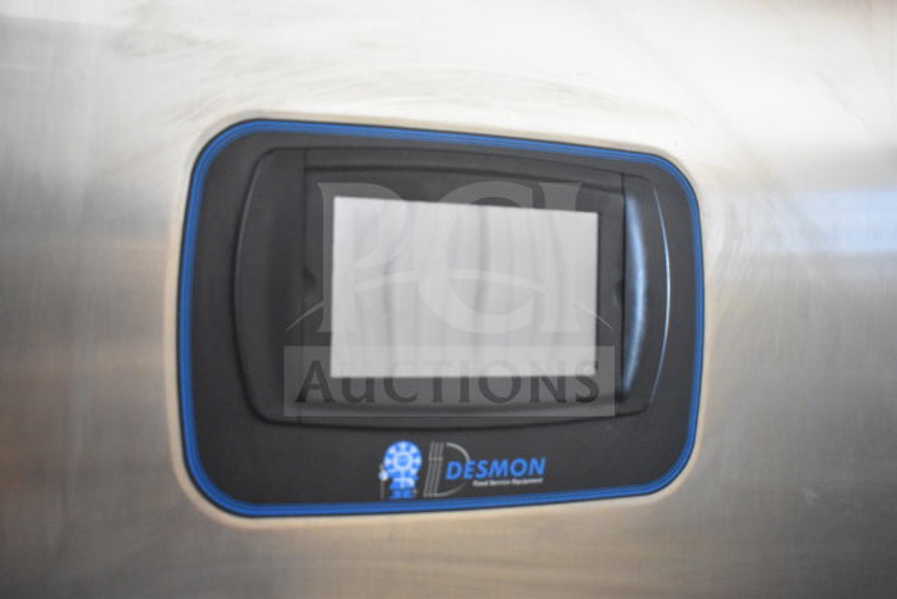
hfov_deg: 55.1
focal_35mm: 34
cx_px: 448
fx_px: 860
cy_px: 300
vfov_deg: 38.4
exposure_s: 1/60
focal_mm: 23
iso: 6400
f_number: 3.8
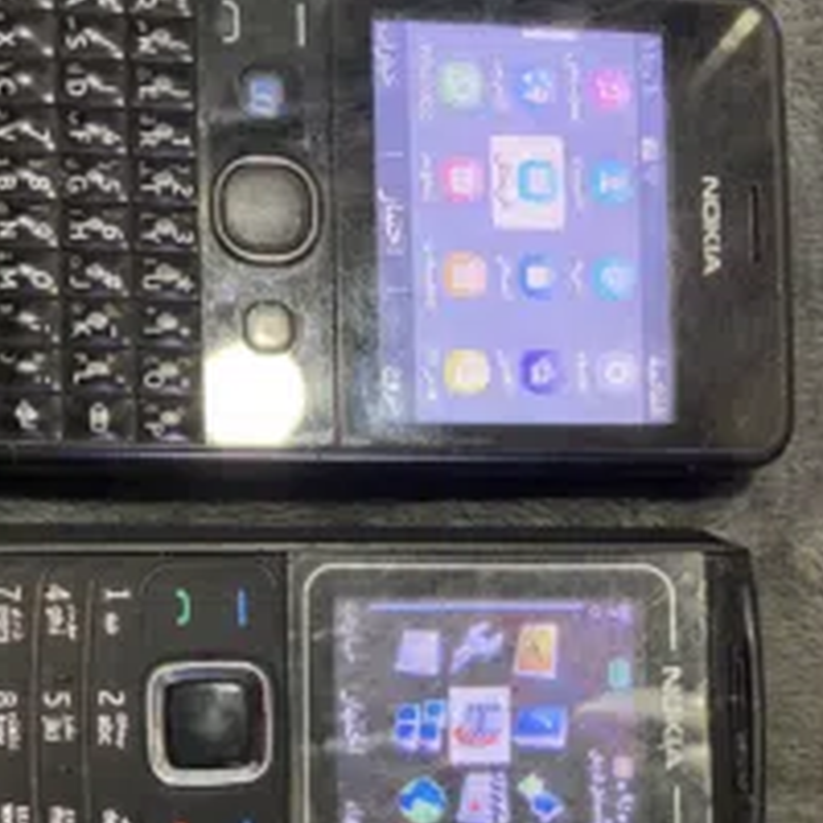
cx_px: 313
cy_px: 712
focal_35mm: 46
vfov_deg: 35.0
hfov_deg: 36.6
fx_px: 1237
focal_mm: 4.25
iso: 500
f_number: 1.8
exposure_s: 1/34
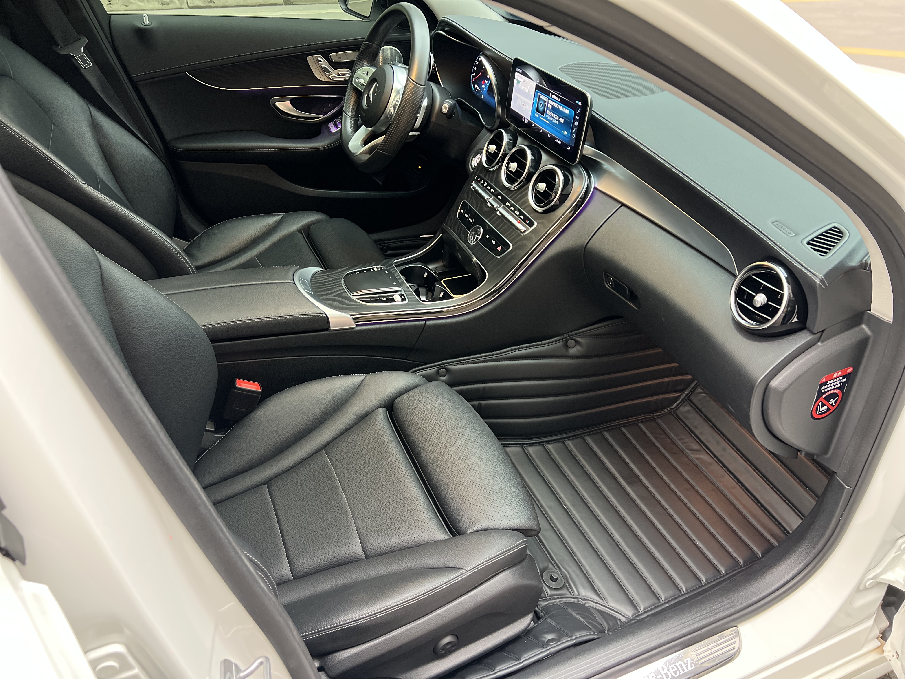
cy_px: 340
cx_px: 452
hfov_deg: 67.3
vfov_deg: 53.1
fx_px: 680
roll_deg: -2.3
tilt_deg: -35.8
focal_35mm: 26
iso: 500
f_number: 1.5
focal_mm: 5.7
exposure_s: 1/56
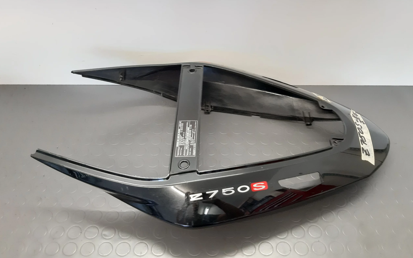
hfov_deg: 64.6
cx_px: 208
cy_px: 106
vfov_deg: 43.0
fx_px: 326
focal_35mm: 29
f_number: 1.7
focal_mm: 3.93
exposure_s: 1/33
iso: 400
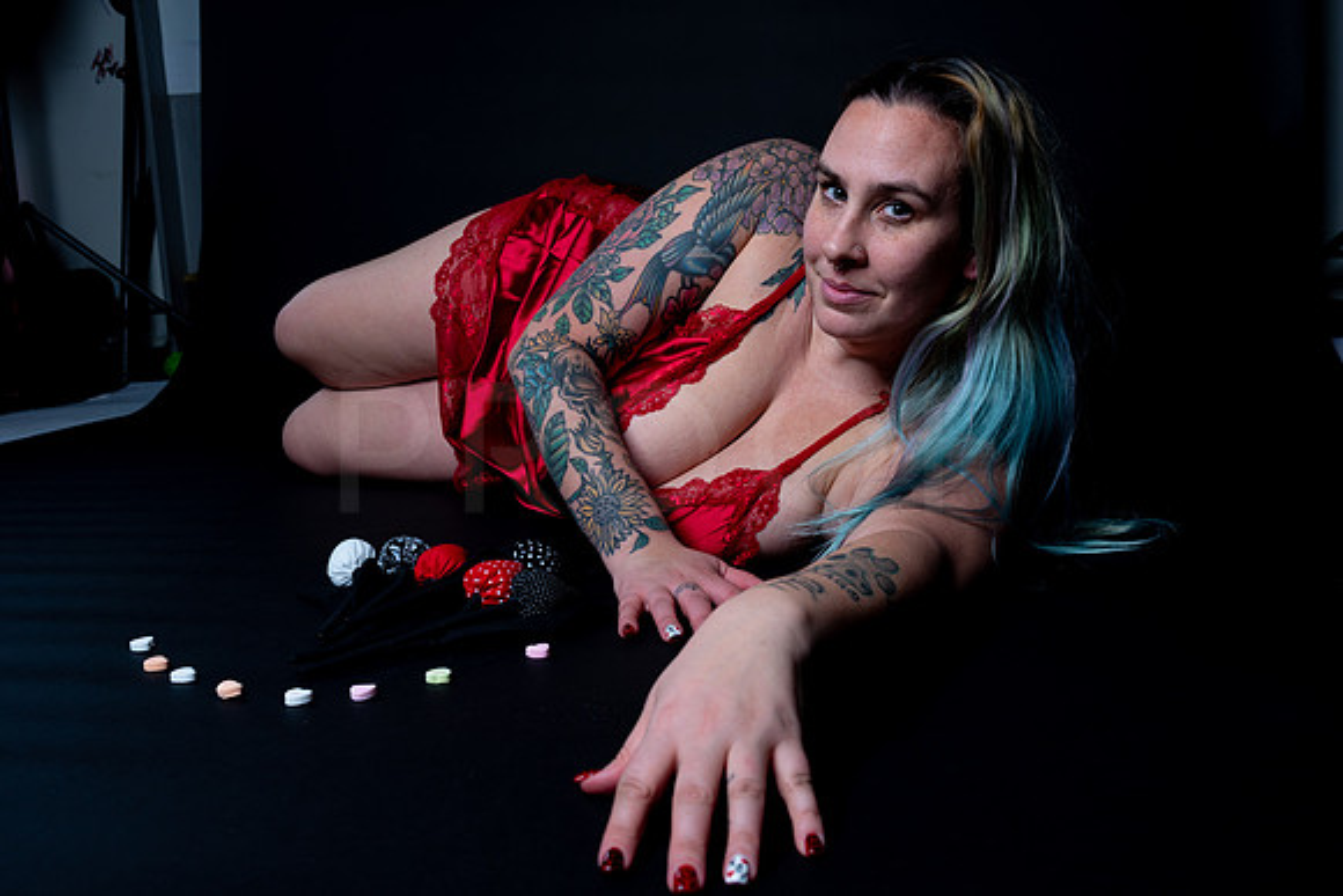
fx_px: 1306
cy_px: 448
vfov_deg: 37.9
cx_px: 672
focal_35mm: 35
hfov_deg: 54.4
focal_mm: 35
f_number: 10
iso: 100
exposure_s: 1/160
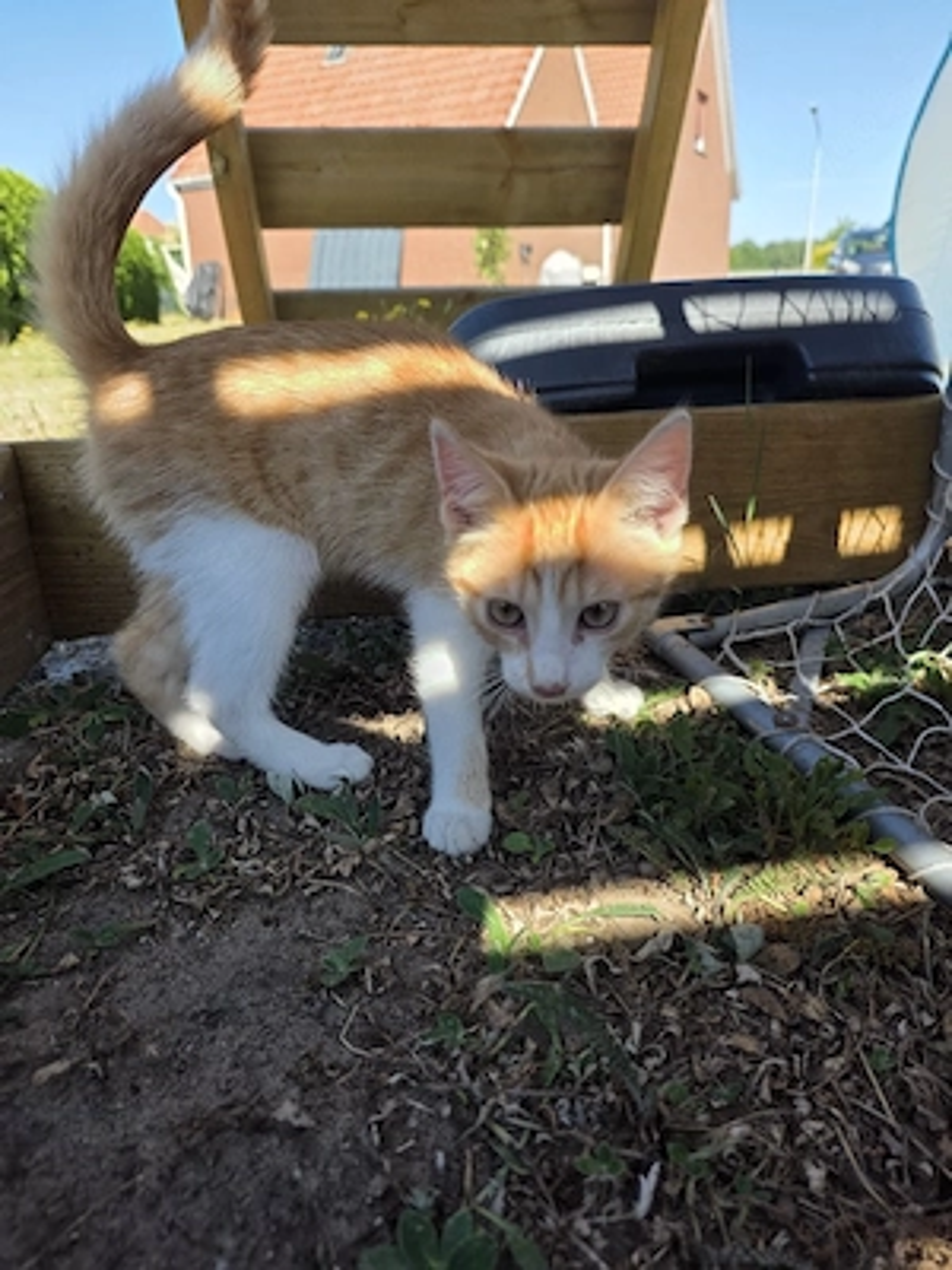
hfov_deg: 58.9
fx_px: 843
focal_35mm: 23
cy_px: 635
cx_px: 476
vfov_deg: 73.9
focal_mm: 6.3
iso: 80
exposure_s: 1/2000
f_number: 1.7
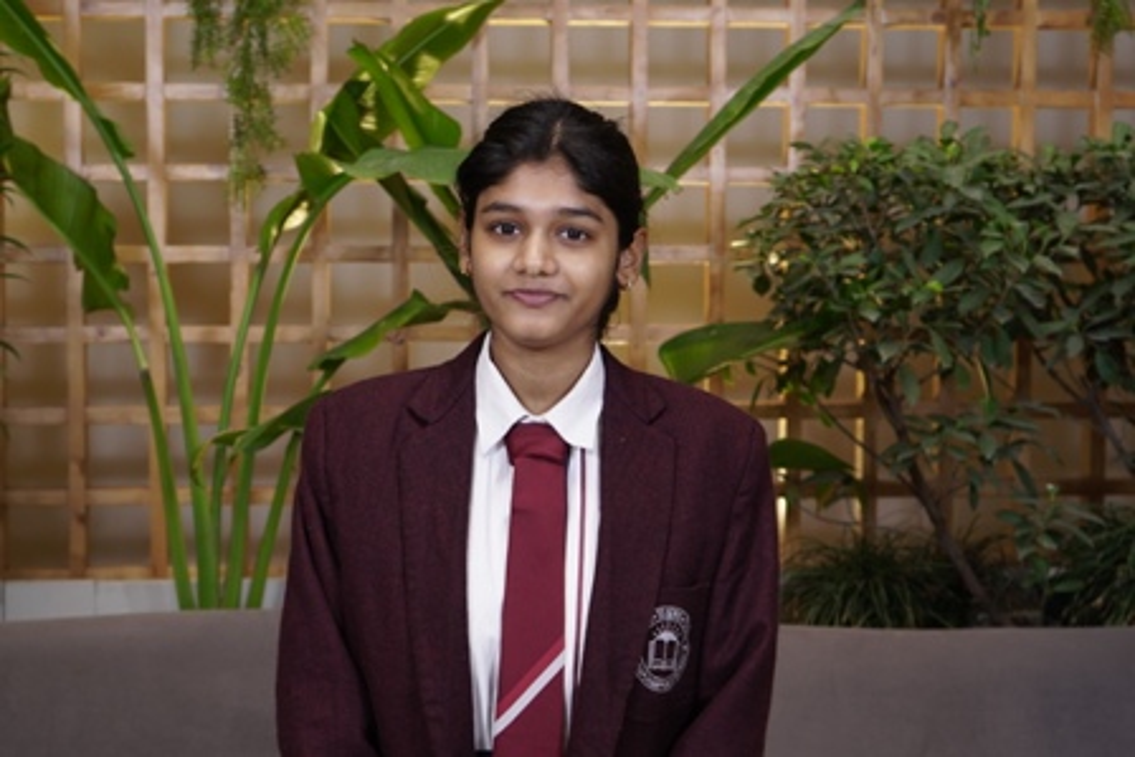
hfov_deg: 32.9
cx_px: 568
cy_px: 378
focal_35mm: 61
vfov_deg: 22.3
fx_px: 1924
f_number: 4.5
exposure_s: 1/80
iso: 320
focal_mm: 41
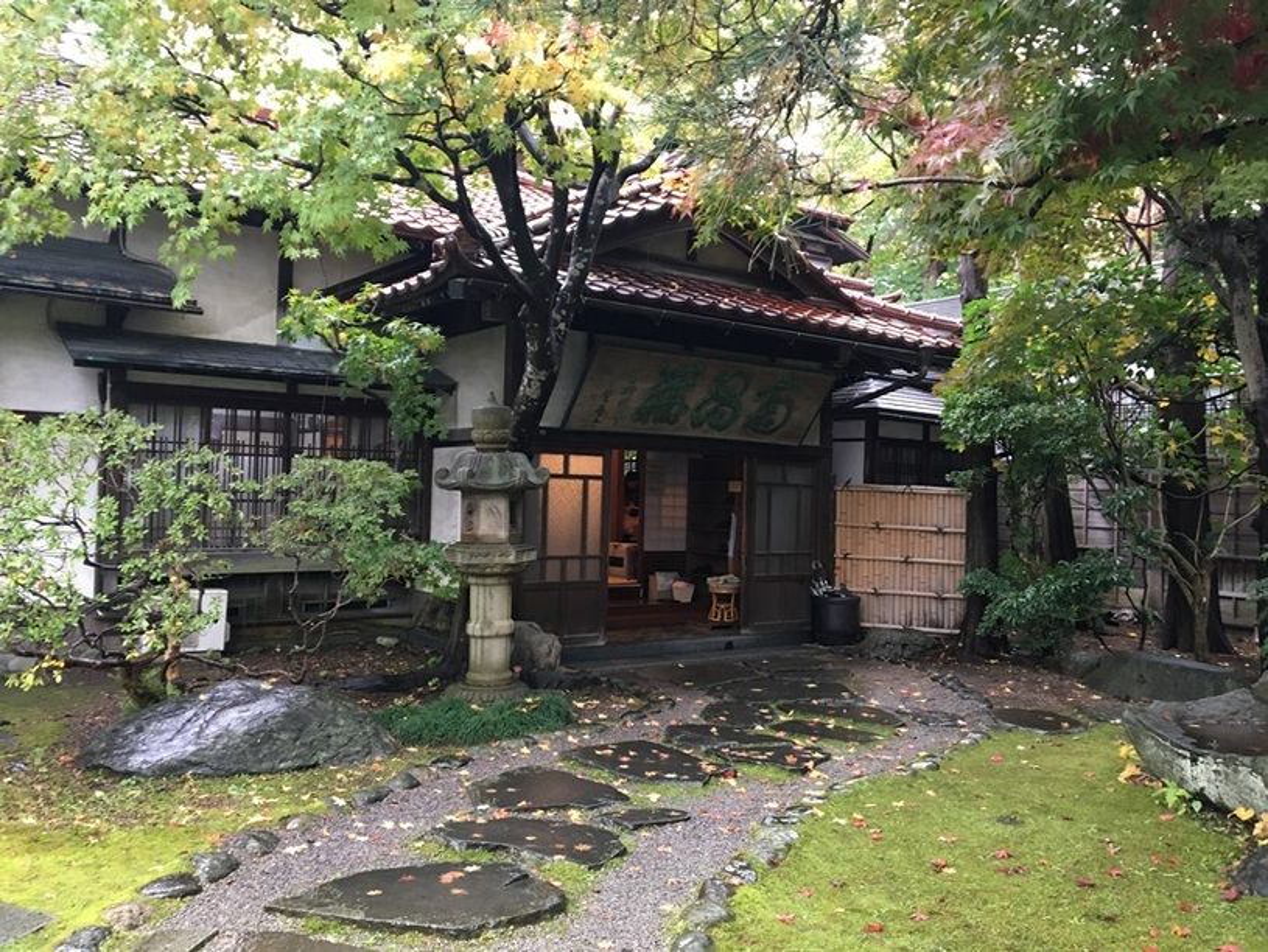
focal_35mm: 29
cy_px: 476
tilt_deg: +0.2
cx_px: 634
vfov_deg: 48.3
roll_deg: -1.0
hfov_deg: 61.6
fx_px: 1063
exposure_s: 1/30
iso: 100
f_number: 2.2
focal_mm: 4.15
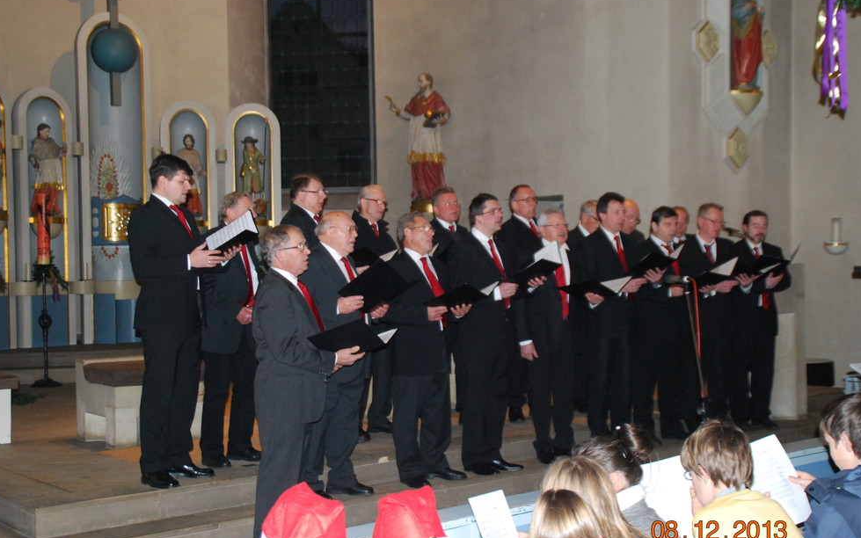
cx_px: 431
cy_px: 281
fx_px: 1173
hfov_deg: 40.3
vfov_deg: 25.8
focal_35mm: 50
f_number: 4.2
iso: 1000
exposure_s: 1/60
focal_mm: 32
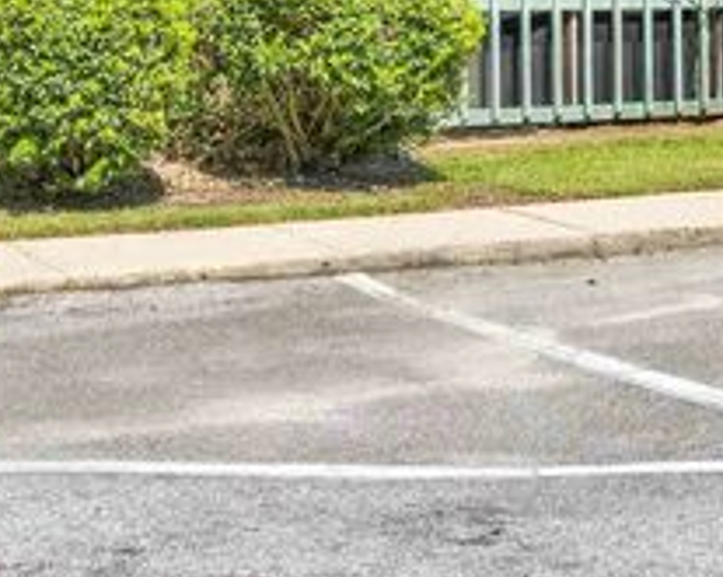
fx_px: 1987
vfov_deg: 16.0
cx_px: 510
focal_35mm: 93
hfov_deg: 20.5
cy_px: -79
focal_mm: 20
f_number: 11
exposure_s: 1/200
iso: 200
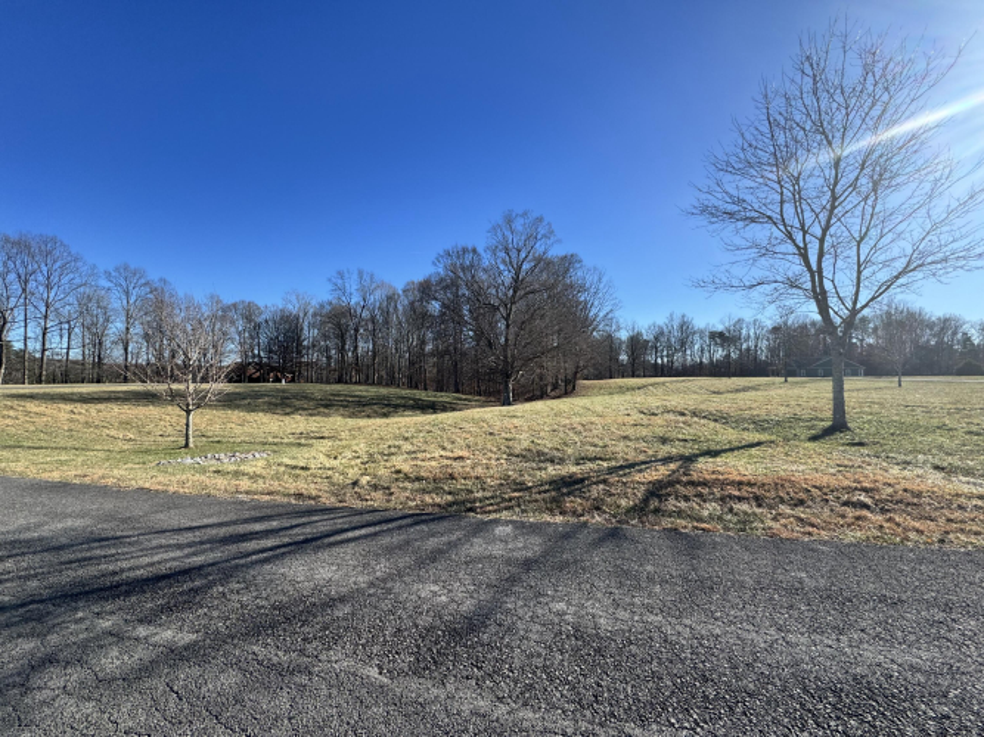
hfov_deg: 102.1
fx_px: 398
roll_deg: +0.7
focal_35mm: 14
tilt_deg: +1.2
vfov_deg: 85.7
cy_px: 368
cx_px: 492
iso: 50
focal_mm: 2.22
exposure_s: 1/1420
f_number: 2.2
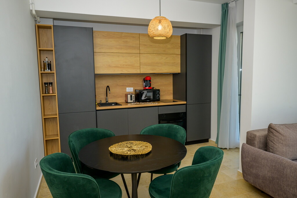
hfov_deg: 72.6
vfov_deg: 52.2
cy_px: 99
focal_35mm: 24
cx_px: 148
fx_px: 202
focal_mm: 24.5
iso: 800
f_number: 6.3
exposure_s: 1/250
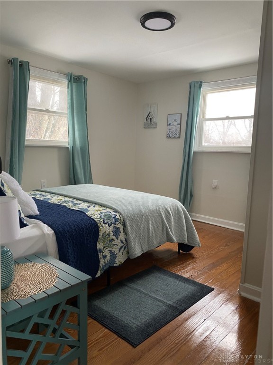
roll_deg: -0.9
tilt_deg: -6.5
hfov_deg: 53.1
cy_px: 182
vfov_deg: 67.3
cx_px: 136
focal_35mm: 26
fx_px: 273
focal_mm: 4.25
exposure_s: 1/70
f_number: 1.8
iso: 125
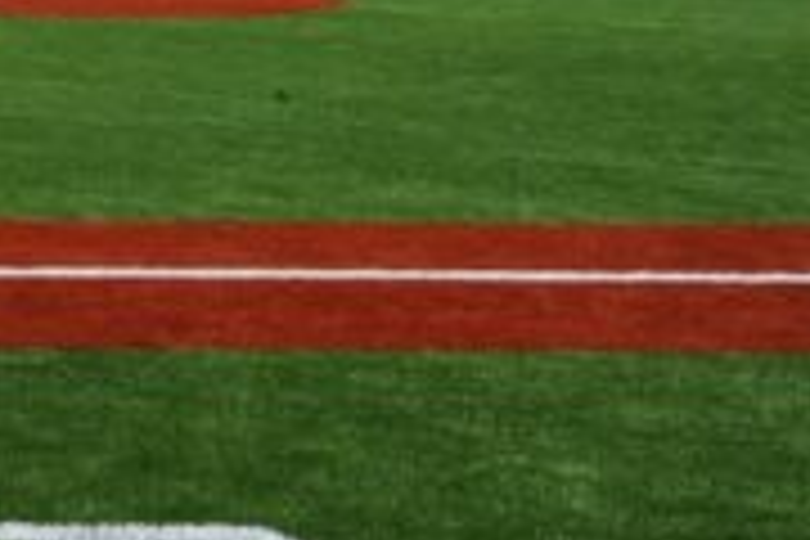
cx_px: -904
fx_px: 1732
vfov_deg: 16.7
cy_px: -162
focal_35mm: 77
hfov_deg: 17.1
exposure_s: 1/250
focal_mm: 18
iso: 1250
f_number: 22
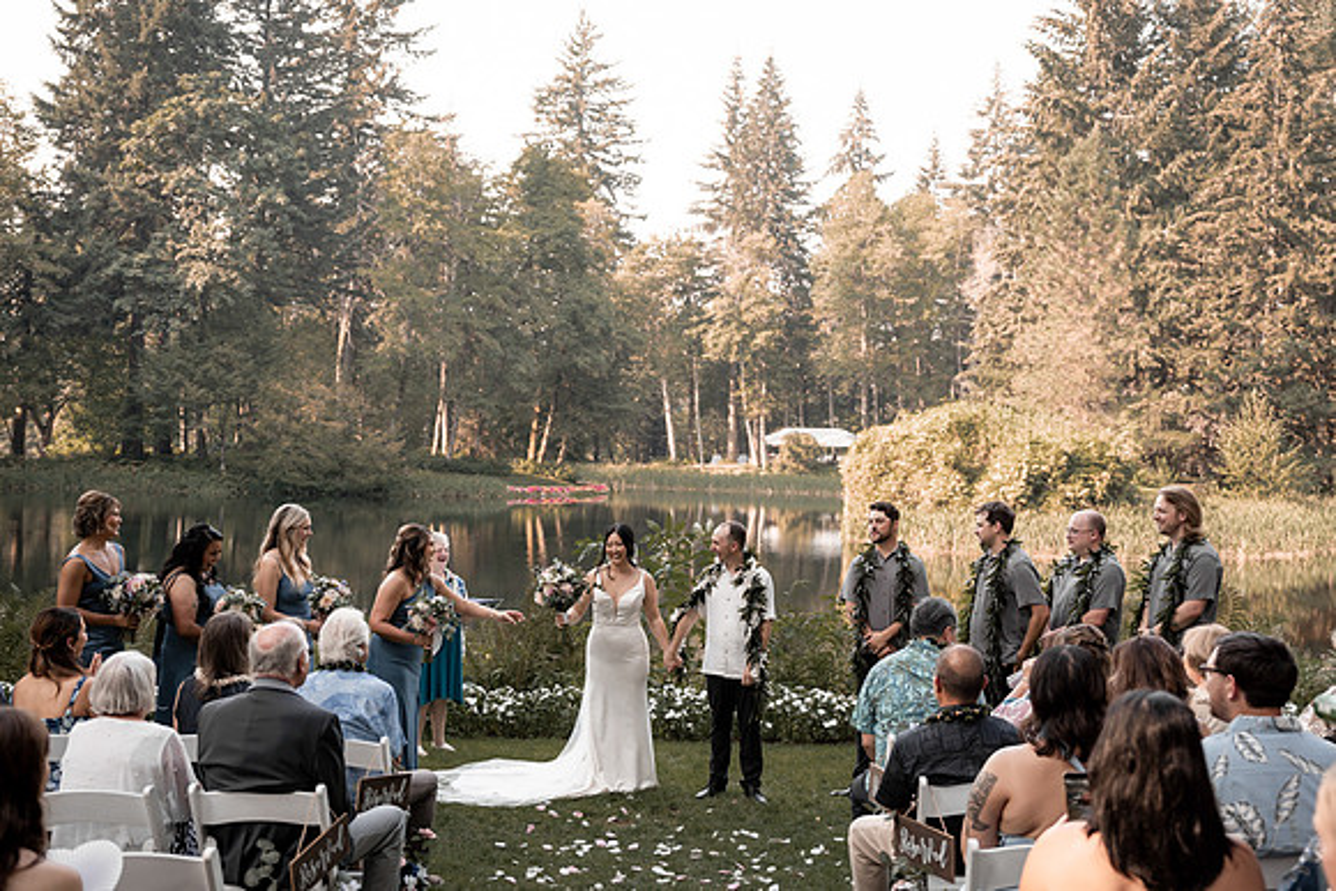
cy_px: 445
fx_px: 1444
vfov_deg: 34.3
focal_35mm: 39
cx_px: 668
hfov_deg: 49.6
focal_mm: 38
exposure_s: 1/800
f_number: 2.8
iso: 200
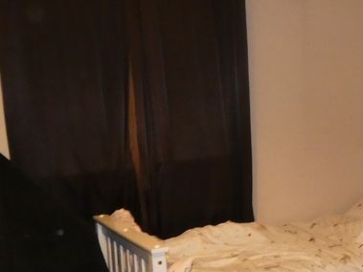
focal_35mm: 54
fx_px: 566
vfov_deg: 26.9
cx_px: 360
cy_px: 172
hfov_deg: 32.8
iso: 800
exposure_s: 1/60
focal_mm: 3.6
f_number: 2.8
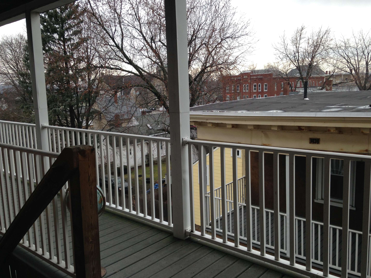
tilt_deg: -8.2
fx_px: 354
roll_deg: +1.8
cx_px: 186
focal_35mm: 33
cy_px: 139
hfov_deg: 55.4
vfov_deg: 42.9
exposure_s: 1/191
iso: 50
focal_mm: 4.12
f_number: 2.4
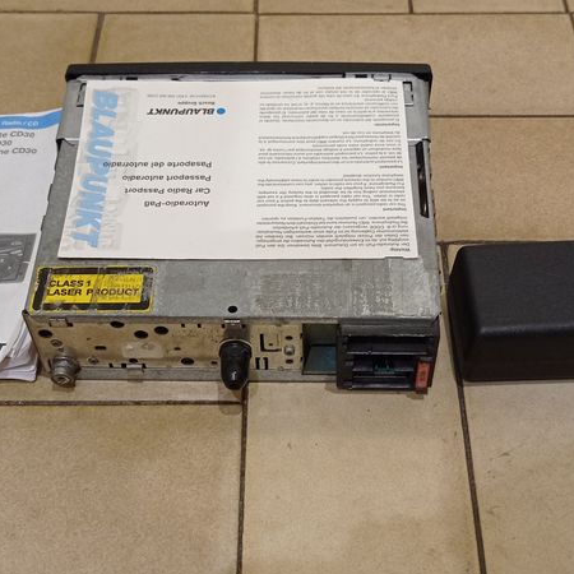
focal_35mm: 55
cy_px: 344
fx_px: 1032
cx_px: 286
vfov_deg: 31.0
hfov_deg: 31.1
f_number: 1.79
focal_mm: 4.7
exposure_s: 1/33.3
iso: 240
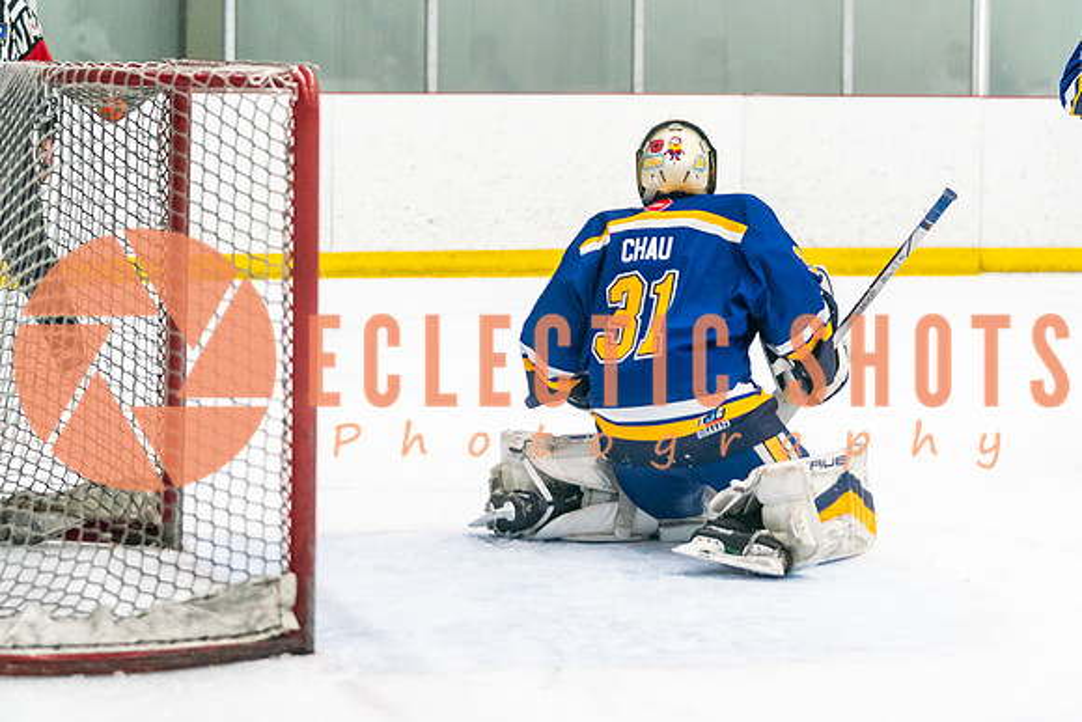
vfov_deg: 10.1
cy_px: 476
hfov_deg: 15.1
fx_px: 4095
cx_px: 541
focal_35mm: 136
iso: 3200
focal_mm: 95
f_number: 2.8
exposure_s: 1/1250
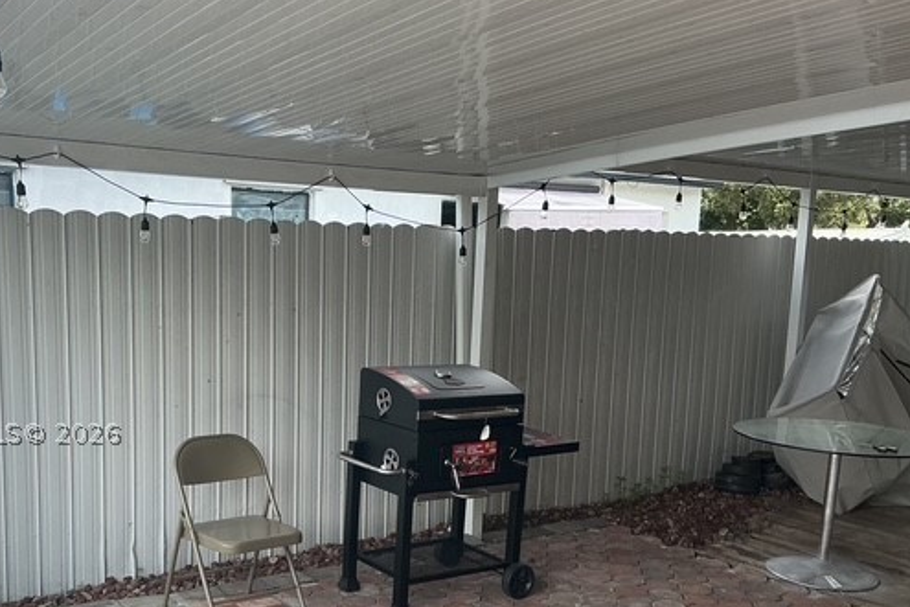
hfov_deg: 49.1
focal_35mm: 39
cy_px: 432
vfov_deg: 33.7
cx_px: 340
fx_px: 986
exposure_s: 1/435
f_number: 1.8
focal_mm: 3
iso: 25
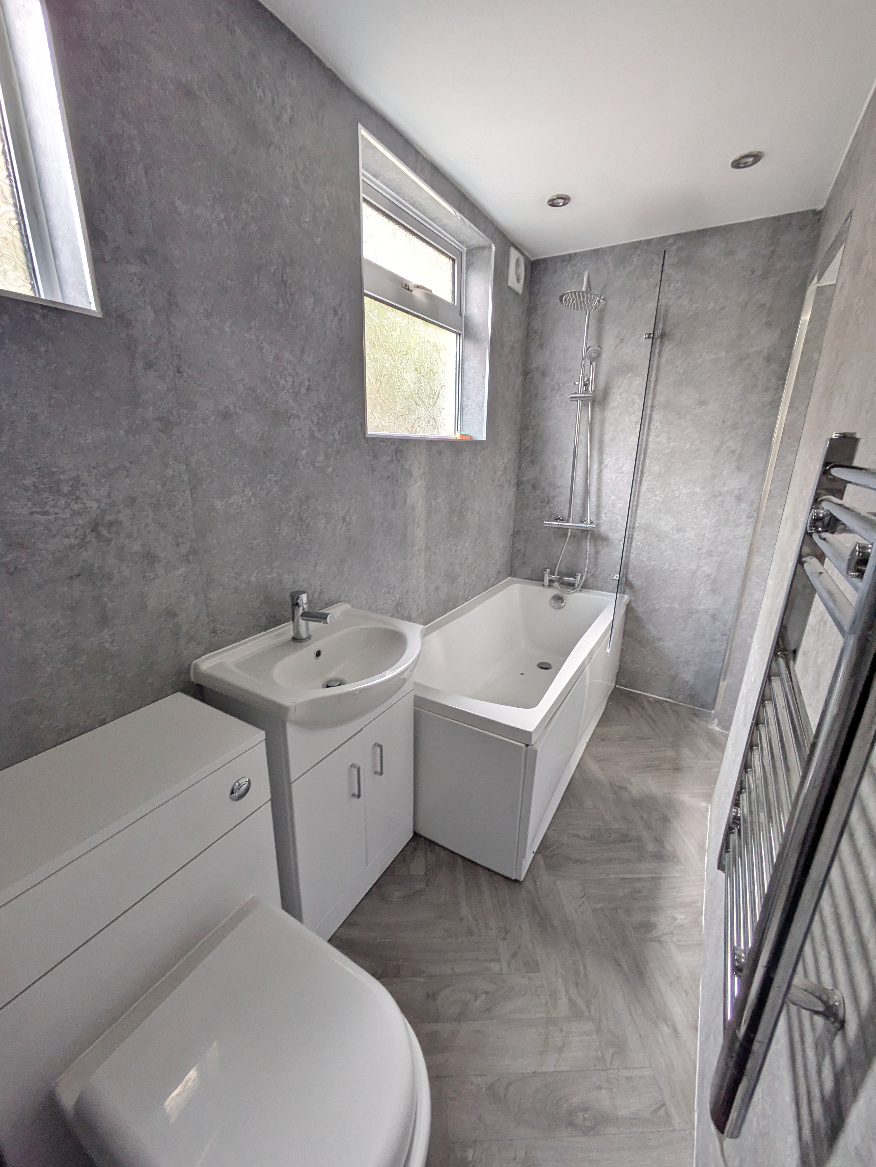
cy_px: 584
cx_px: 438
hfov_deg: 85.7
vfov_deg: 102.0
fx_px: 472
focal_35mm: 14
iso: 80
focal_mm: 1.83
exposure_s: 1/100
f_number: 2.2
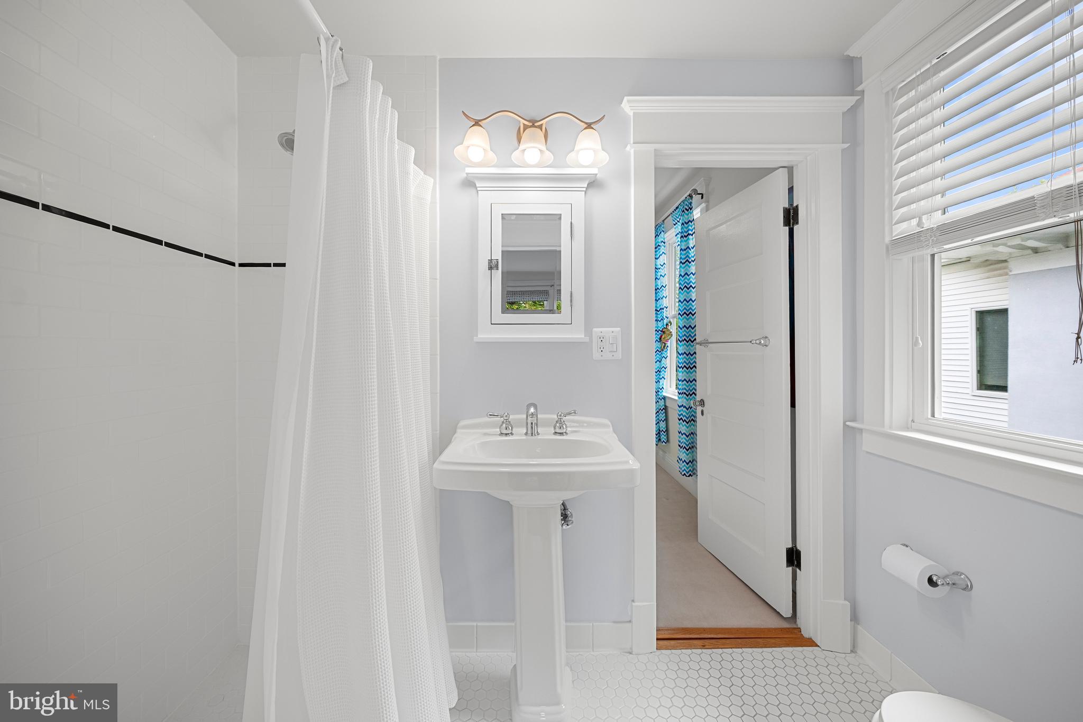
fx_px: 361
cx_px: 542
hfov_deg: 112.6
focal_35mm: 12
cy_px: 361
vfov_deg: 90.0
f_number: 4.5
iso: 800
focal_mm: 12
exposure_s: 1/40
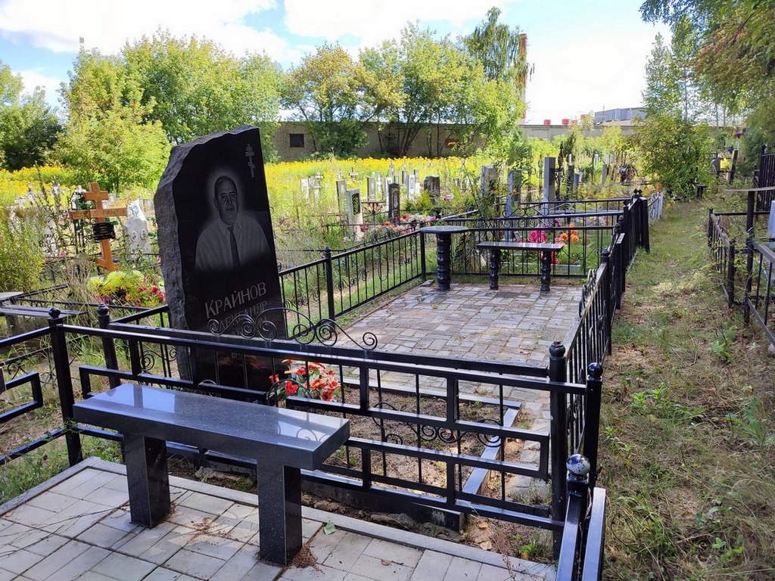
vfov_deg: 54.9
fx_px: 560
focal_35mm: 25
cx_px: 388
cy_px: 290
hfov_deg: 69.4
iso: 50
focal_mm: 6.04
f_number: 1.9
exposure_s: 1/249
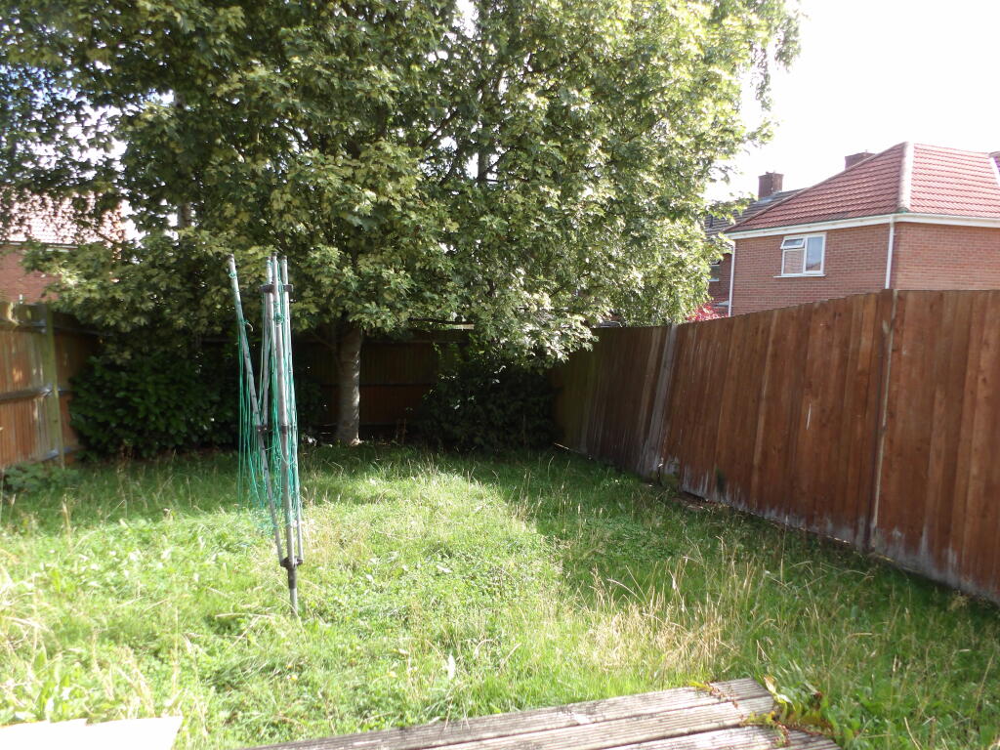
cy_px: 375
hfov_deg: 71.6
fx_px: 693
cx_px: 500
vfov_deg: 56.8
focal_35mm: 24
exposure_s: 1/169
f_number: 4.1
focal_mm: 4.3
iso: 100
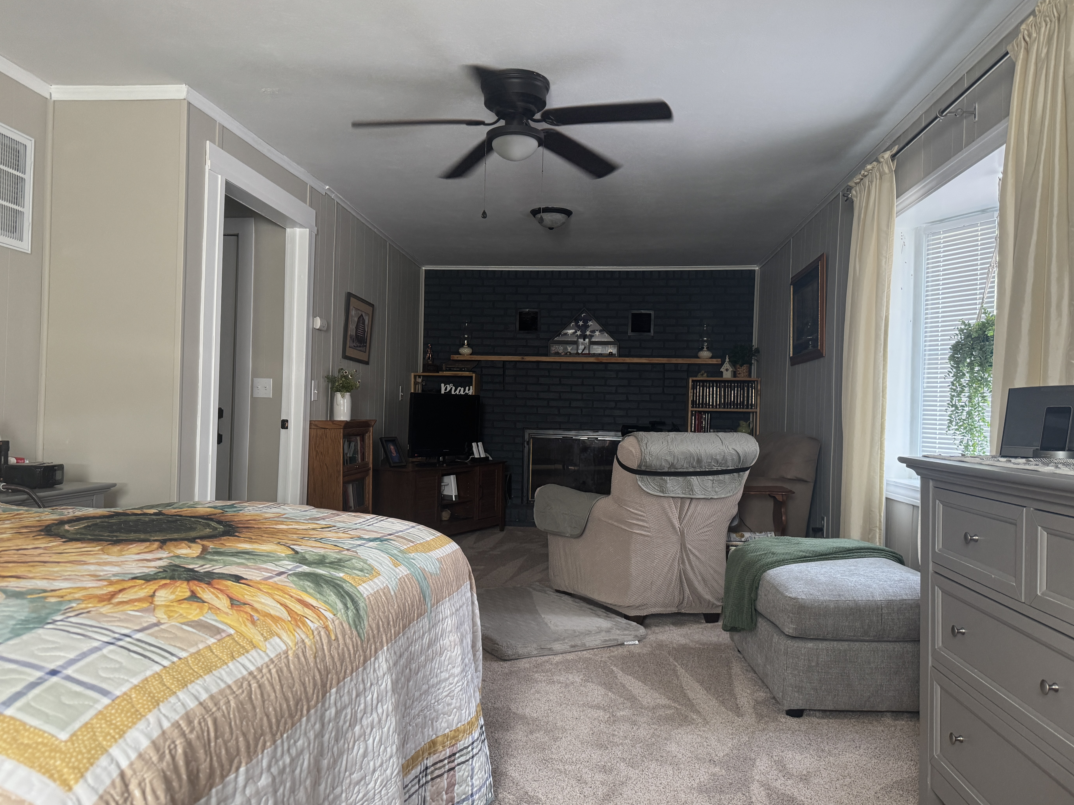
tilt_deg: -0.8
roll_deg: -1.8
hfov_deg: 69.4
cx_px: 536
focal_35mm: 25
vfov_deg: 54.9
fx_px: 776
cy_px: 405
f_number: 1.78
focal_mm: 6.76
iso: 320
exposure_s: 1/60
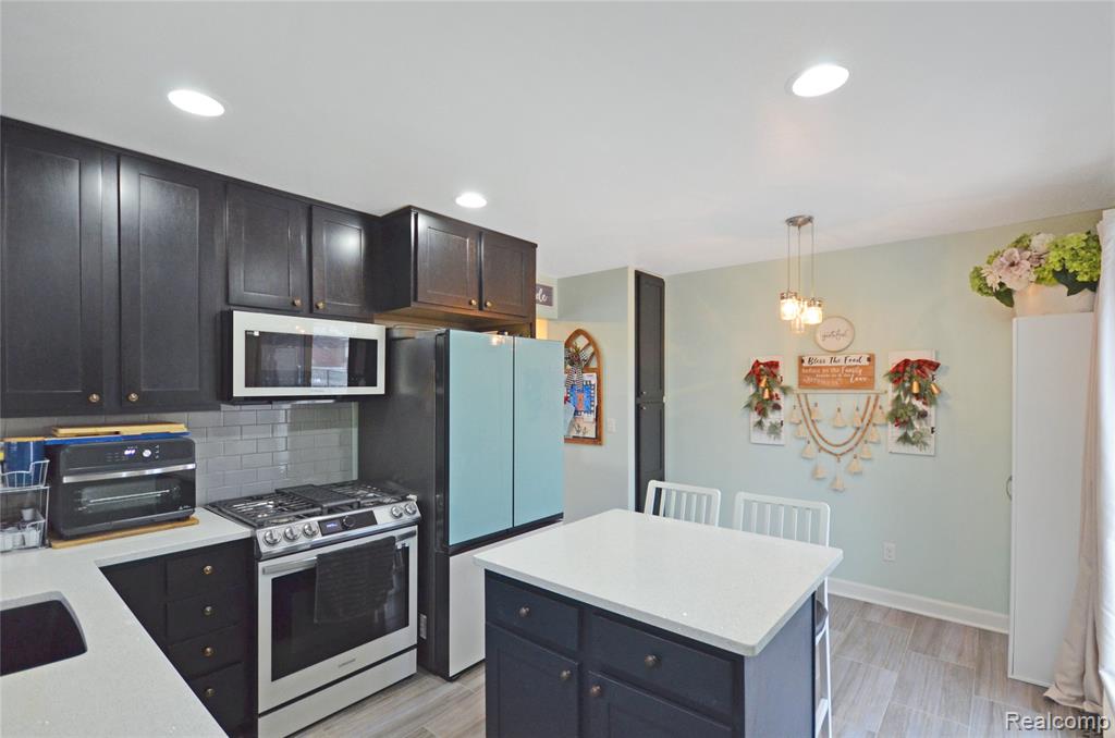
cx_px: 558
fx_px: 464
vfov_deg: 77.1
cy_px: 369
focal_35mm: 15
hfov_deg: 100.5
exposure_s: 1/60
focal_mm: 10
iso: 720
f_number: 4
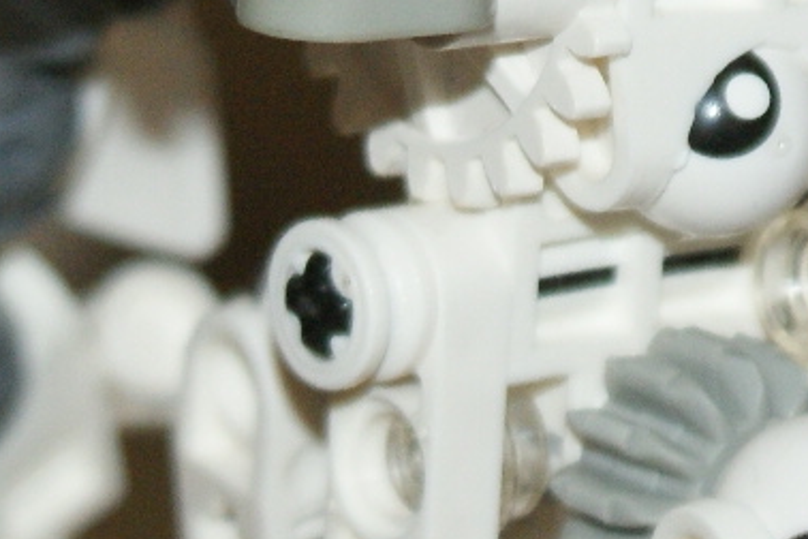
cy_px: -344
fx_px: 9393
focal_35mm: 419
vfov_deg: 3.3
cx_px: 460
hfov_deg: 4.9
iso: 400
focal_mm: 55
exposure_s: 1/80
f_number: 5.6
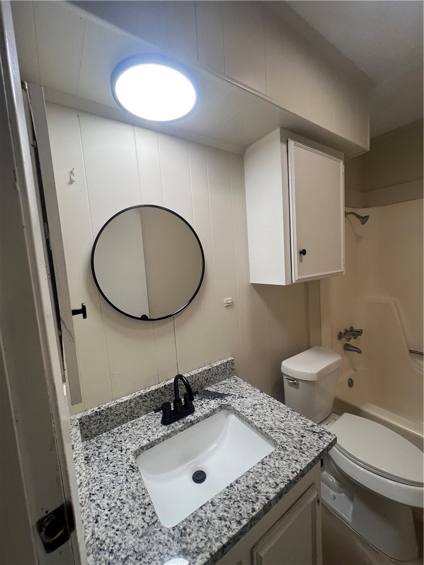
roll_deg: +4.4
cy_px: 282
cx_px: 212
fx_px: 212
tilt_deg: -4.9
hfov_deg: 89.9
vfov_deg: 106.2
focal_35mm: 13
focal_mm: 1.57
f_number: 1.8
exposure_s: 1/120
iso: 64
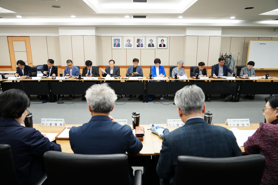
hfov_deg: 73.7
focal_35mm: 24
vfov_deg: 53.1
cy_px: 92
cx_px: 139
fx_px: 185
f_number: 4
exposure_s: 1/250
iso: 4000
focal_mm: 24
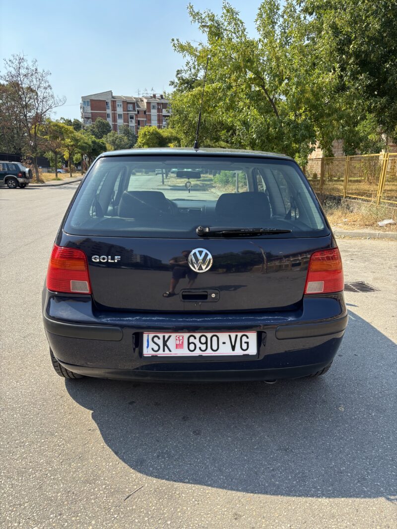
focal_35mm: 26
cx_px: 198
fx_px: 398
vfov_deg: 67.3
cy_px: 264
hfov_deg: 53.1
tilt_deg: -13.6
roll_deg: +0.0
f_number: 1.6
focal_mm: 5.96
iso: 50
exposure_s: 1/1233
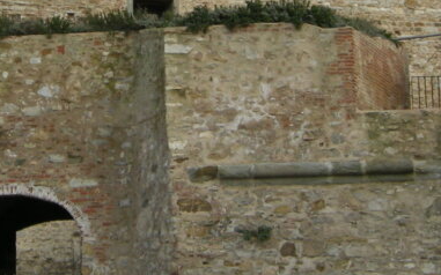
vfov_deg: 12.2
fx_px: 1286
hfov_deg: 19.4
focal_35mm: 107
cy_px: 64
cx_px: 171
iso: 64
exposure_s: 1/138
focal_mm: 7.5
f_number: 3.8
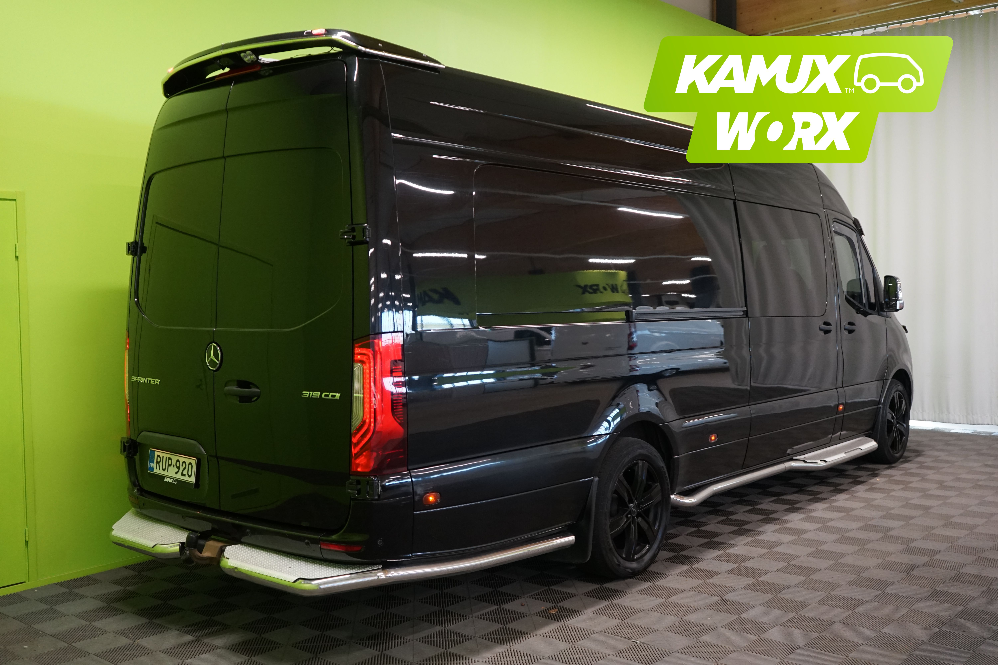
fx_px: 942
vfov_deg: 38.9
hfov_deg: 55.8
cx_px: 499
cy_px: 332
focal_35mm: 34
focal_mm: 34
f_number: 4
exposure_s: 1/160
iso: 2000
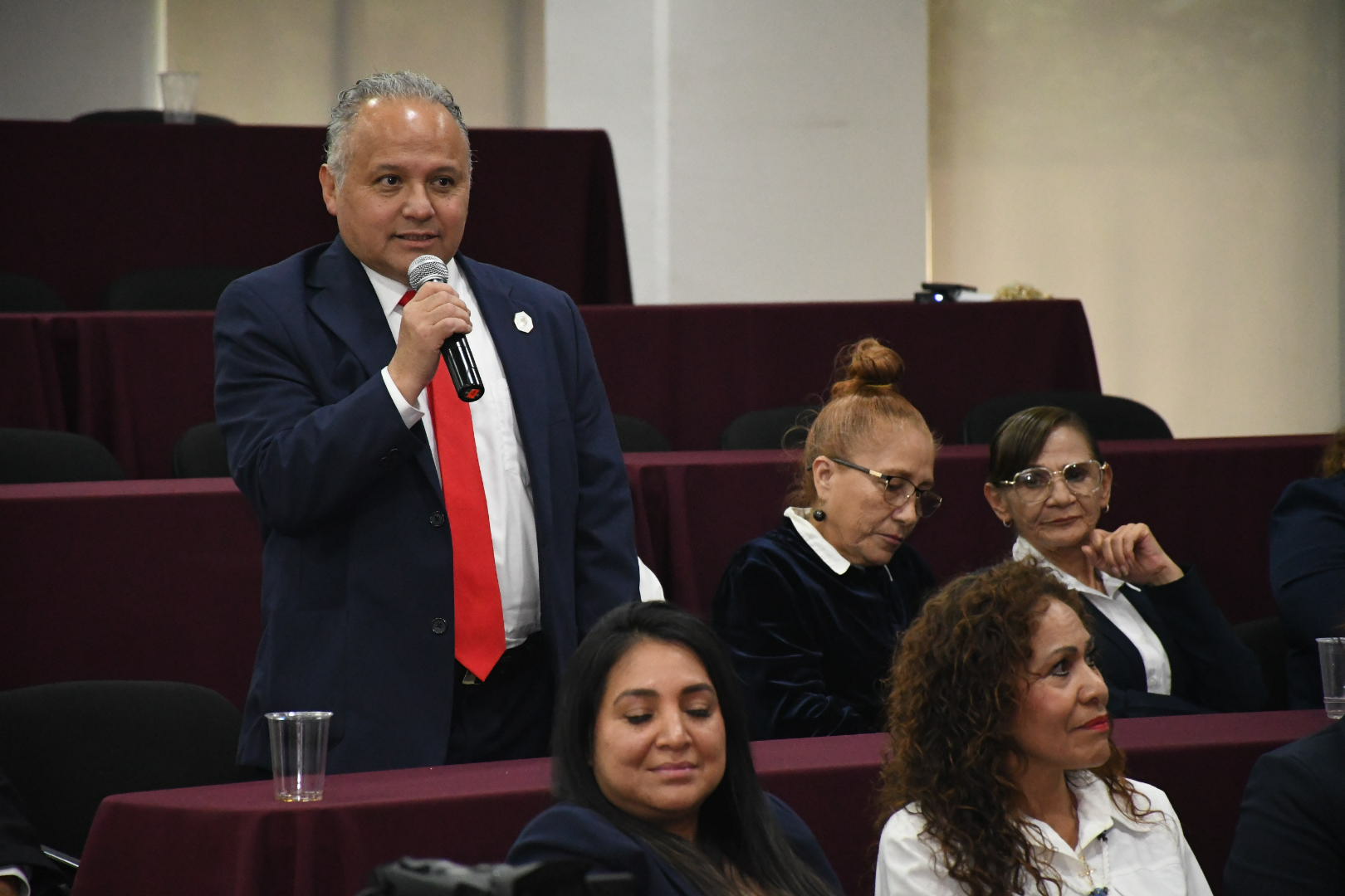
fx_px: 7845
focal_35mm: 210
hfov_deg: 9.8
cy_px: 448
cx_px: 672
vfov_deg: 6.5
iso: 6400
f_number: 5.6
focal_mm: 140
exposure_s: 1/125
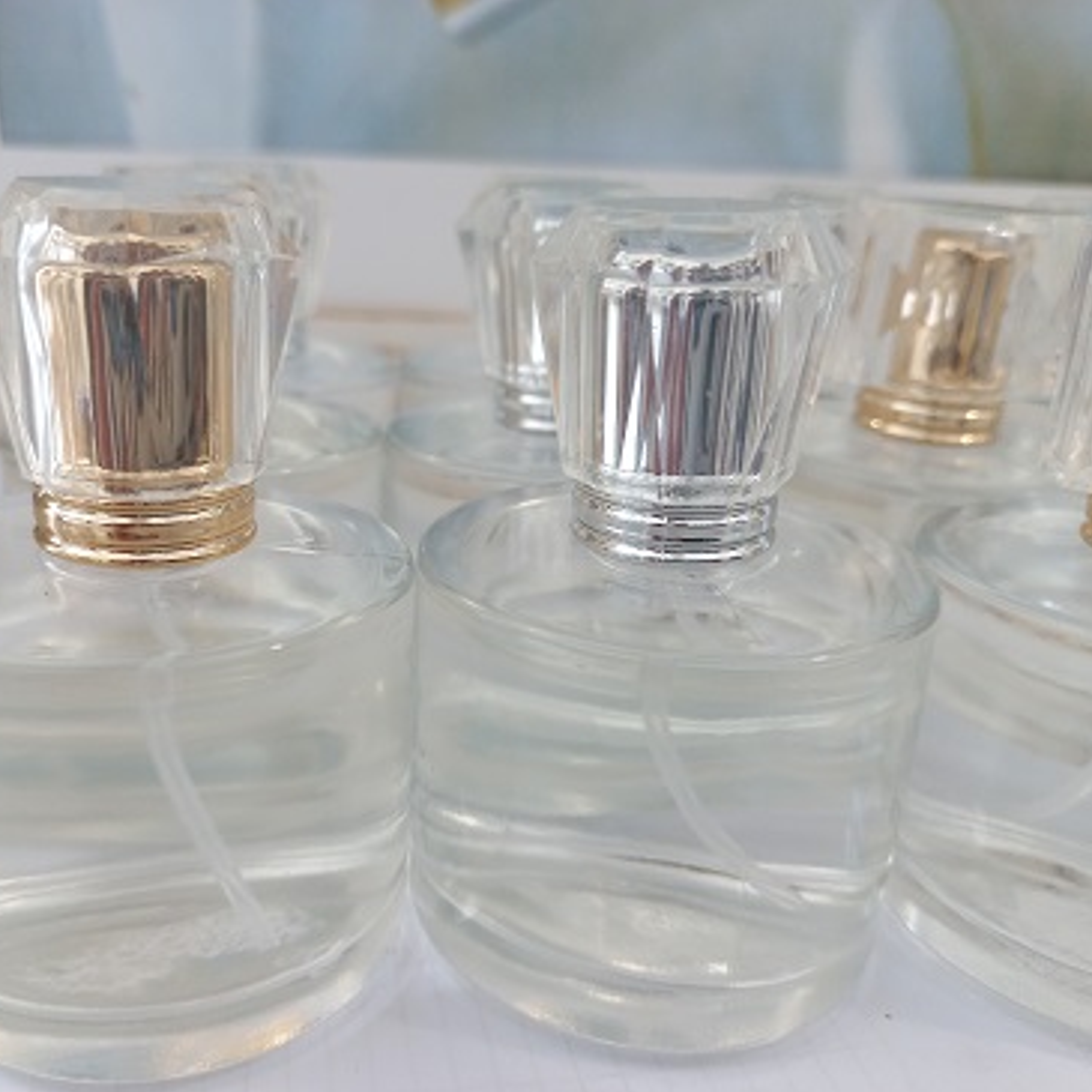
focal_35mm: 30
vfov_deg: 54.0
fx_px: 1071
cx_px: 456
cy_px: 552
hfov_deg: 53.8
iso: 174
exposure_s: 1/50
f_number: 1.8
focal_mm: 4.6
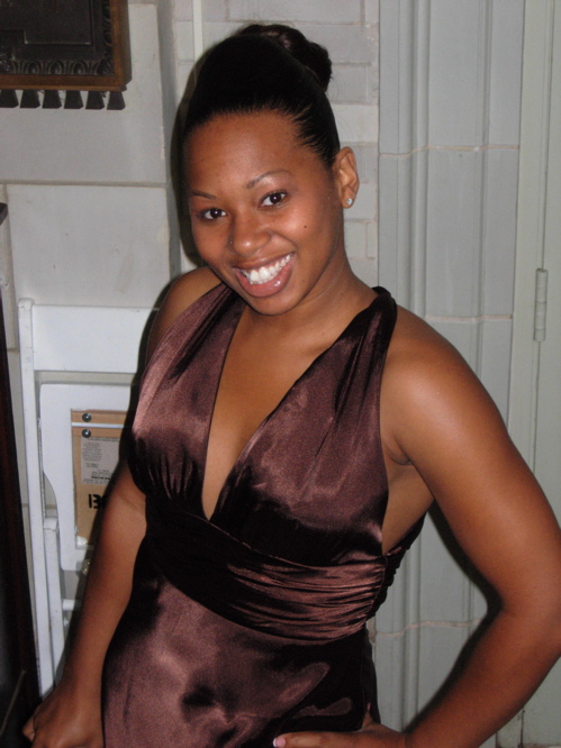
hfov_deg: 16.6
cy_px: 374
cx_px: 280
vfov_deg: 22.0
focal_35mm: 89
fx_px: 1924
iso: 200
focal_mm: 18.6
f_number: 4.3
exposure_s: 1/362
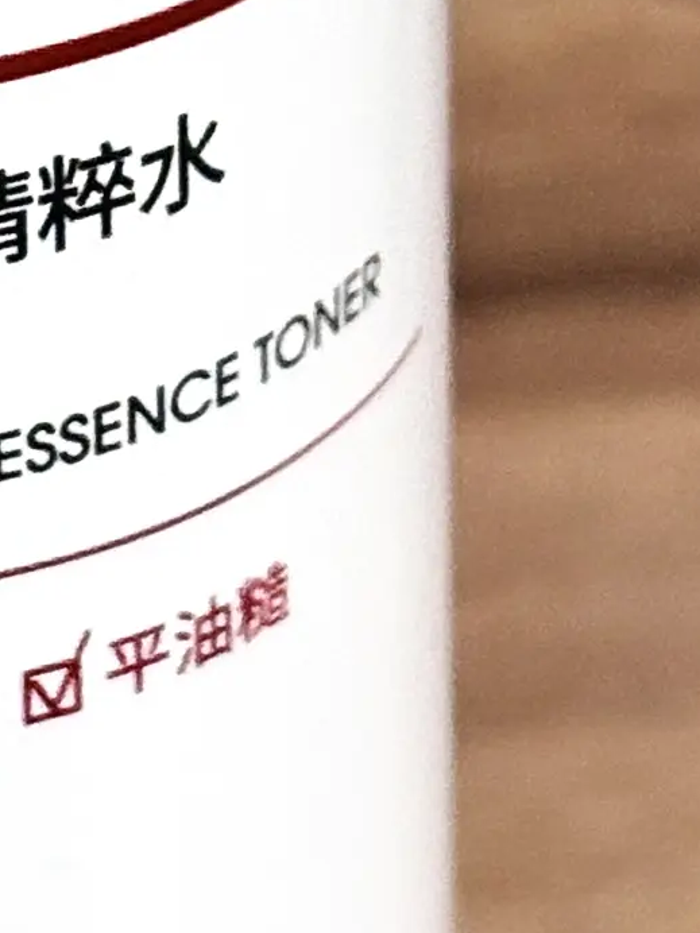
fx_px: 8170
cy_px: -177
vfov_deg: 6.5
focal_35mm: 303
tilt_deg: -43.7
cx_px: -263
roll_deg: -0.2
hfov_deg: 4.9
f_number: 1.6
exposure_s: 1/33
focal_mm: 5.96
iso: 125
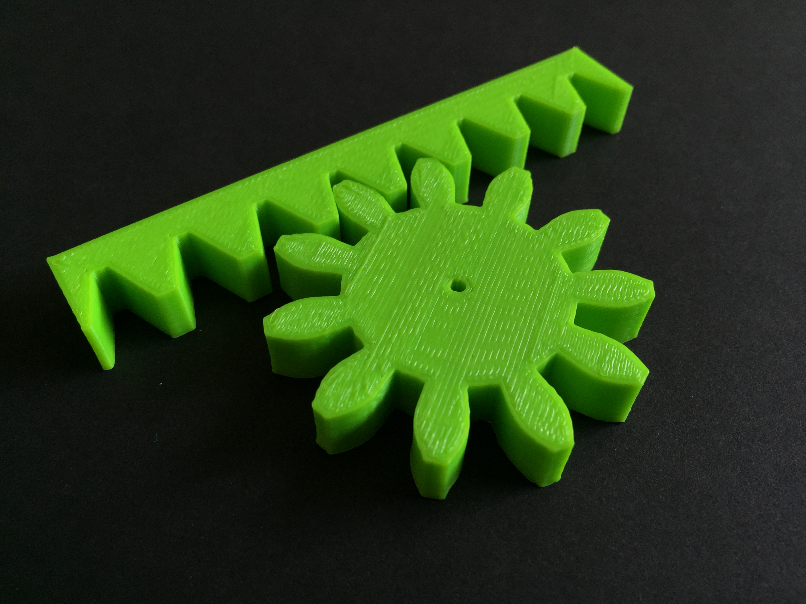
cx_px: 403
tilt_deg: -49.4
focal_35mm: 29
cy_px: 302
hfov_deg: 61.7
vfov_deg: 48.2
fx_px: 675
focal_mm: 4.15
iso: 32
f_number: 2.2
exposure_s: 1/183
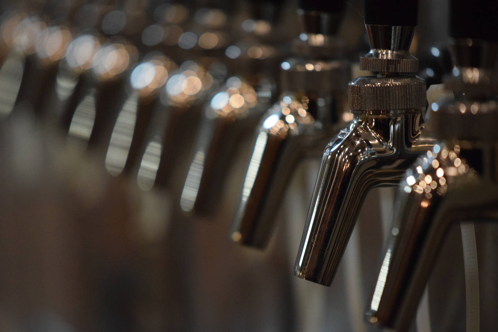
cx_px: 249
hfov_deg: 16.1
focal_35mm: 128
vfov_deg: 10.8
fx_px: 1763
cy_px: 166
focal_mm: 85
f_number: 3.8
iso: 3200
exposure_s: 1/100
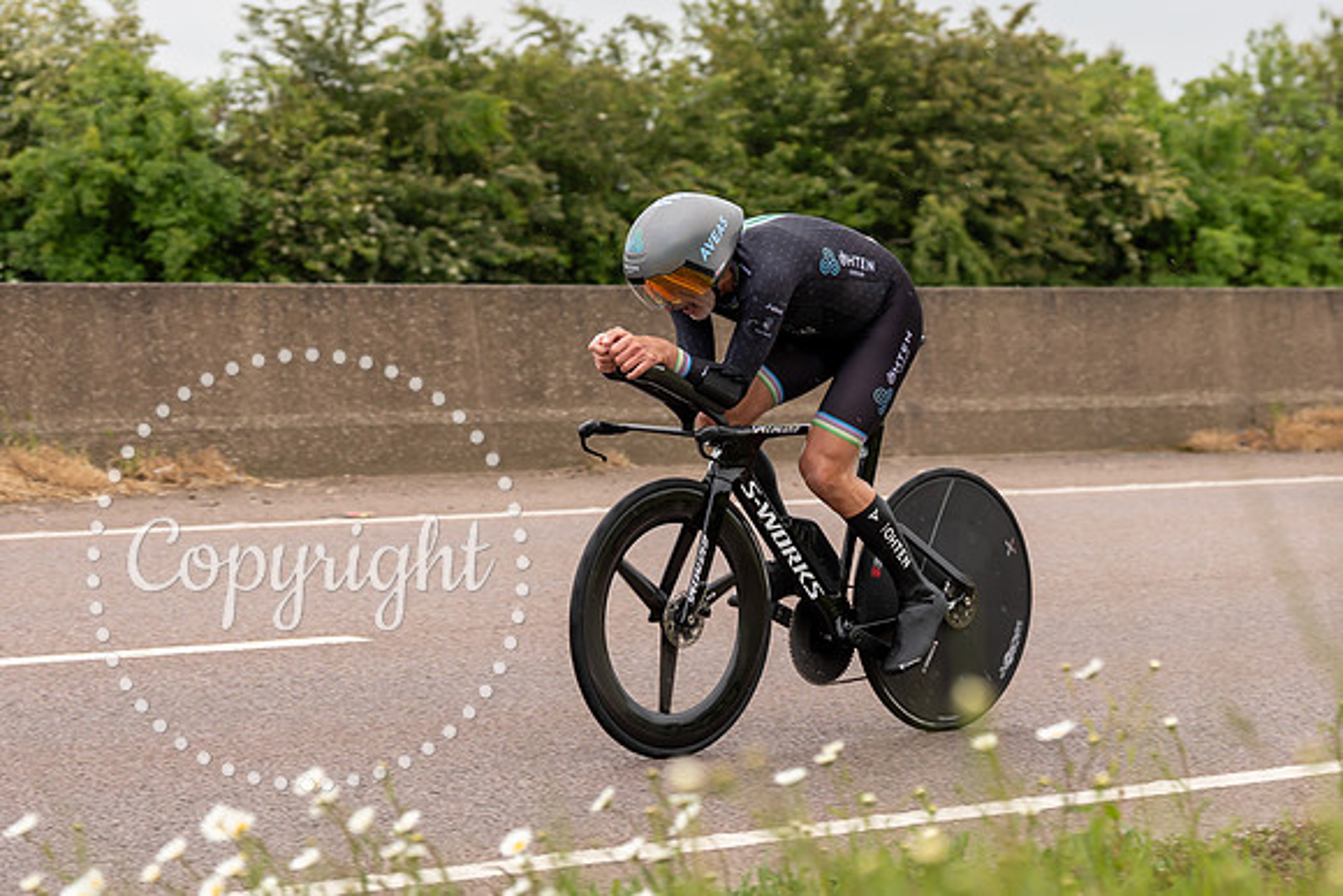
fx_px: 4544
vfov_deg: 11.3
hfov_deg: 16.8
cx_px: 703
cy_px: 367
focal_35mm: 122
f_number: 3.5
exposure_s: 1/1000
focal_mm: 70
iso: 320
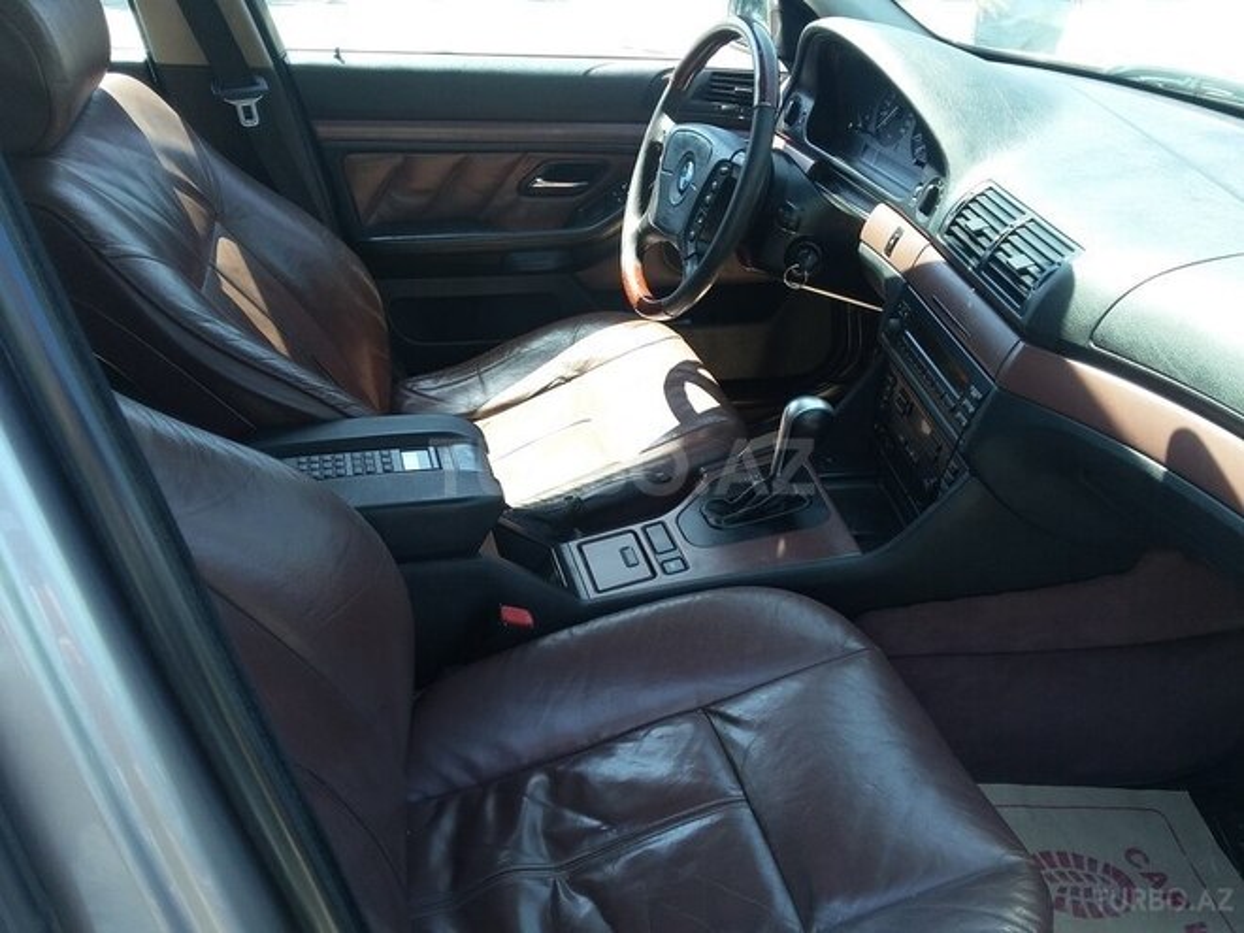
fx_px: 1114
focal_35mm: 31
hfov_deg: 58.4
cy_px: 466
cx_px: 622
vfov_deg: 45.4
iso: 50
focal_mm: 3.3
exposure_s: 1/100
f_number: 2.2
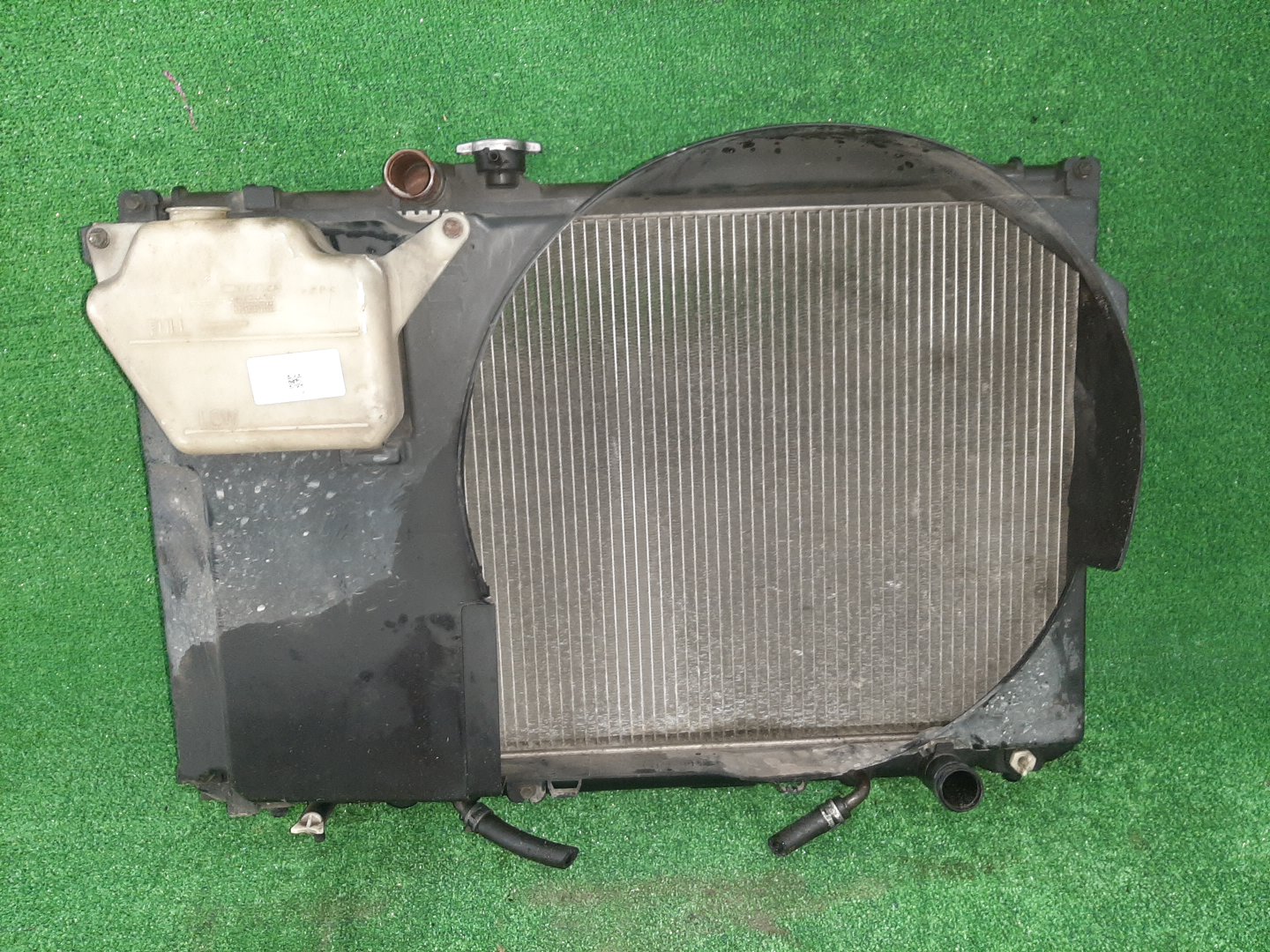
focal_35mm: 26
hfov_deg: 67.3
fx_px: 954
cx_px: 635
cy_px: 476
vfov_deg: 53.1
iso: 295
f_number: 1.7
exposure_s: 1/25
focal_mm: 3.93
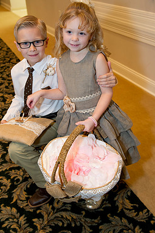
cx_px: 66
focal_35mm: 38
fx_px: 246
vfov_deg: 50.6
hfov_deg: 34.9
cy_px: 101
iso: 1250
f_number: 4
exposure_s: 1/80
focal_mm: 32
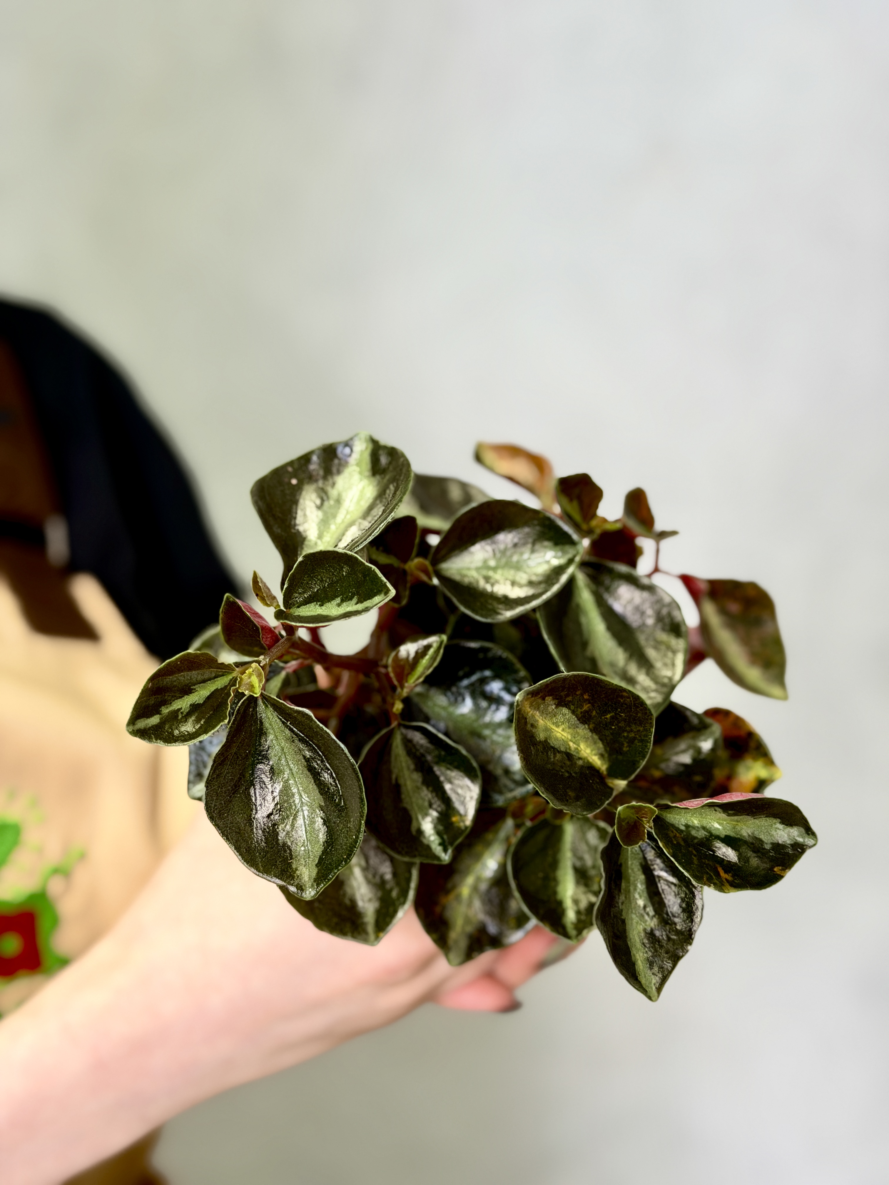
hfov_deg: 30.3
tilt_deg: -5.0
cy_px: 592
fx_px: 1644
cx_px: 444
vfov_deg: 39.7
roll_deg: -0.6
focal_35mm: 48
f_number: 1.78
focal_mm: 6.76
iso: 64
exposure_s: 1/121
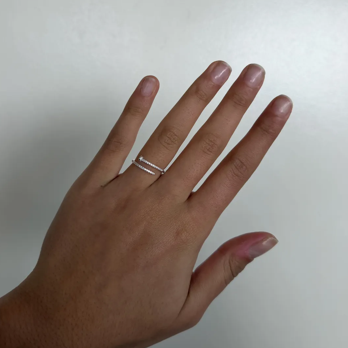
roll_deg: -0.5
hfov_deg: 51.1
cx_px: 167
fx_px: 364
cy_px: 132
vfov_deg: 50.6
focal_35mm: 32
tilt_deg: -7.3
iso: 100
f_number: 1.78
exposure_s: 1/121
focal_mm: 6.76
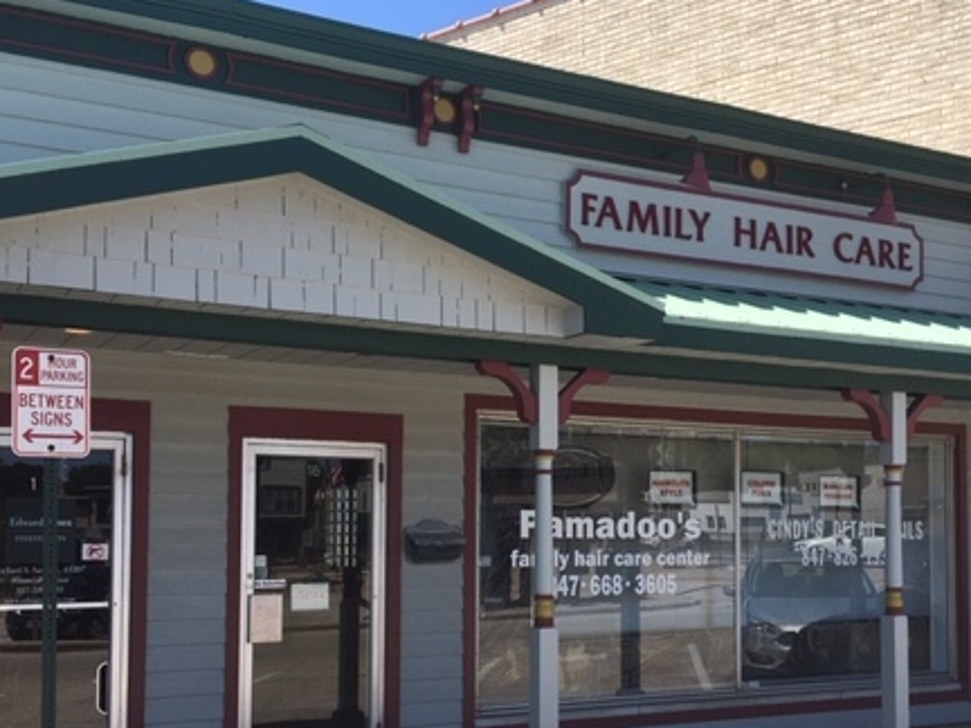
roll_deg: -0.1
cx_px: 510
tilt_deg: +3.6
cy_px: 485
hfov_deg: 43.8
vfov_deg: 33.3
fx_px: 1206
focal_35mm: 43
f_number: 2.2
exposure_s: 1/999
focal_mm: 4.15
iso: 25
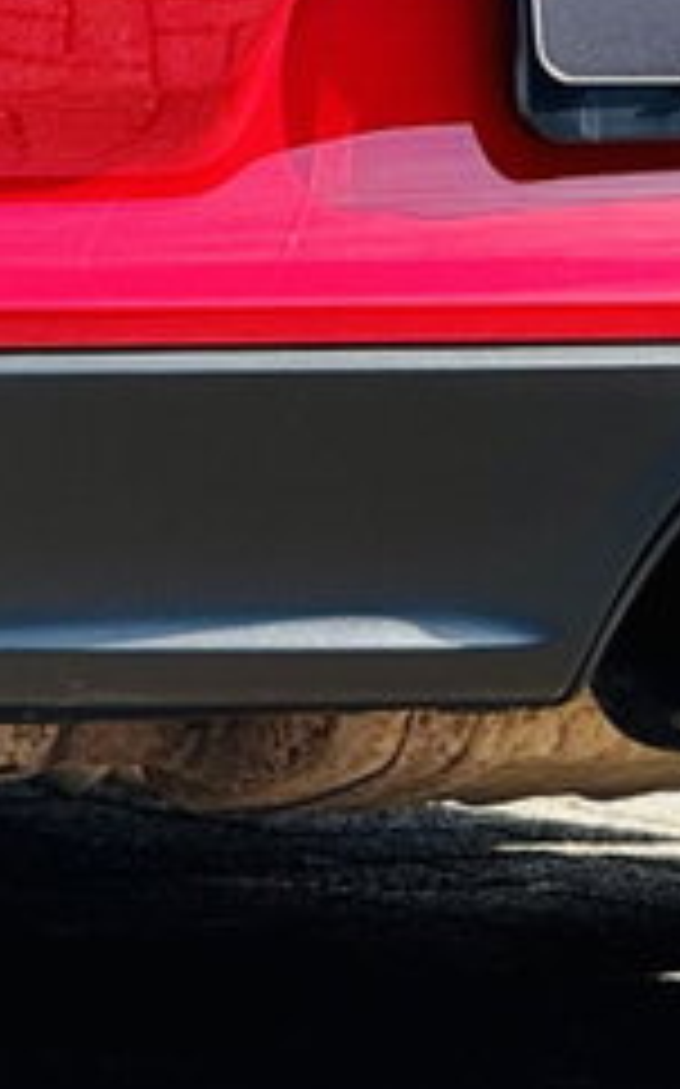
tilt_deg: -1.4
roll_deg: -0.5
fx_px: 10242
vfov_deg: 6.1
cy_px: 4
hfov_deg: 3.8
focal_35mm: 345
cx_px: 491
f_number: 2.8
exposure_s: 1/283
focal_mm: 9
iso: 25
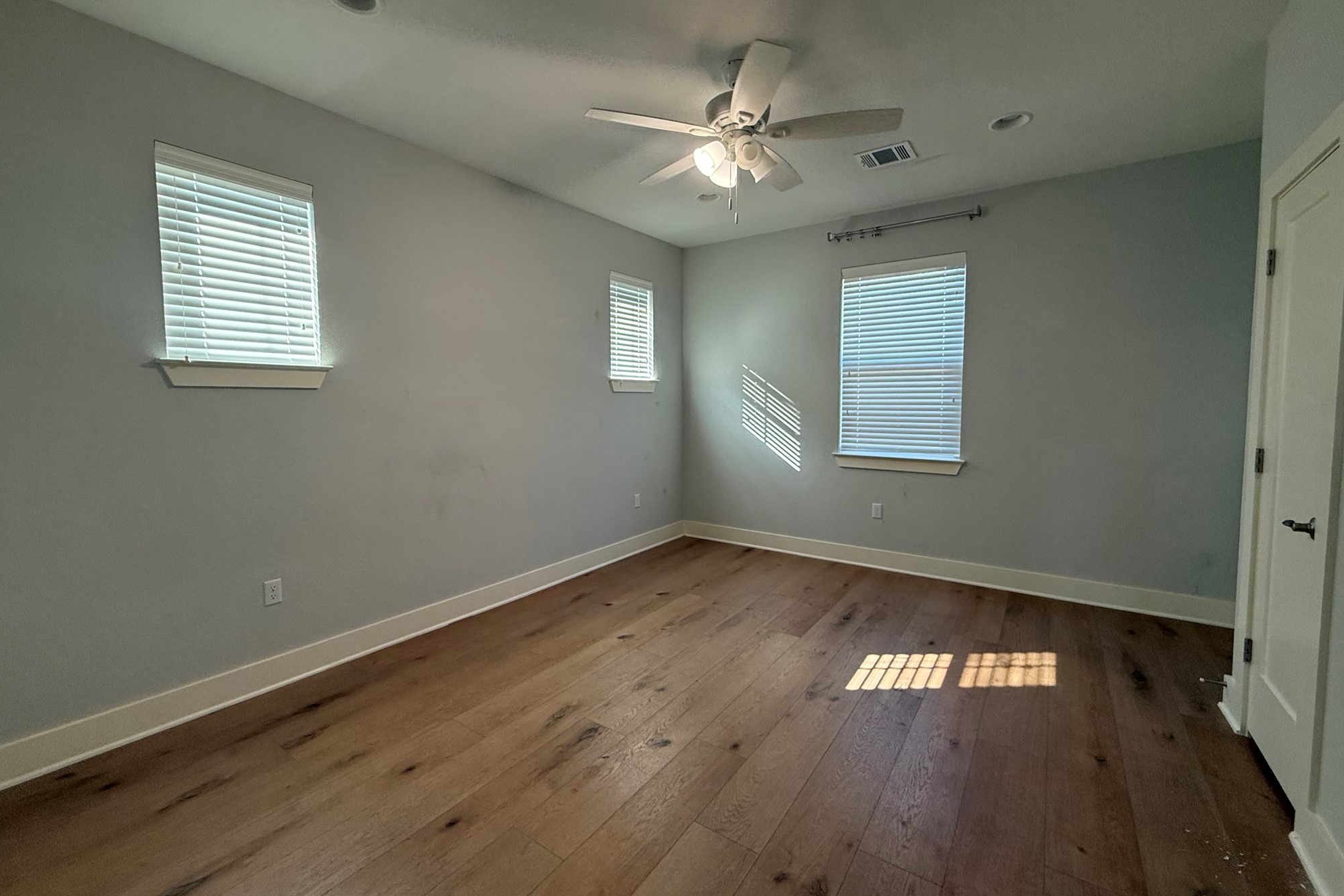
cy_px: 433
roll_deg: -0.2
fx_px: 560
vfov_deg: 77.3
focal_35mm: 15
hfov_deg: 100.4
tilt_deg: -2.5
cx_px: 669
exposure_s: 1/120
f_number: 2.2
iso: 200
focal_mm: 2.22
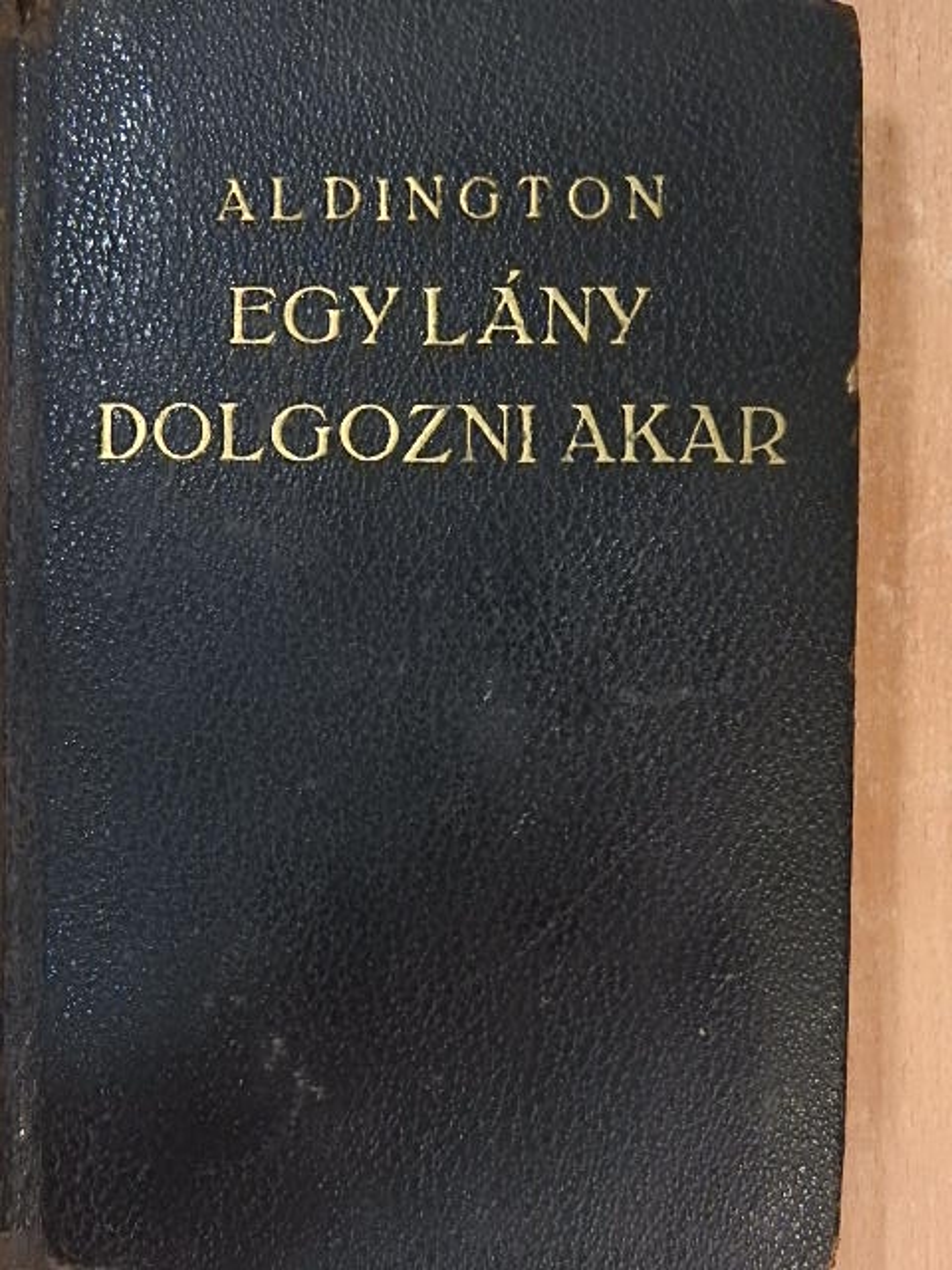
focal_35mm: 50
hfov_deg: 29.1
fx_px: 1833
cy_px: 635
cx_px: 476
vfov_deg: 38.2
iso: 1600
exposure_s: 1/60
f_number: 4
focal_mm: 9
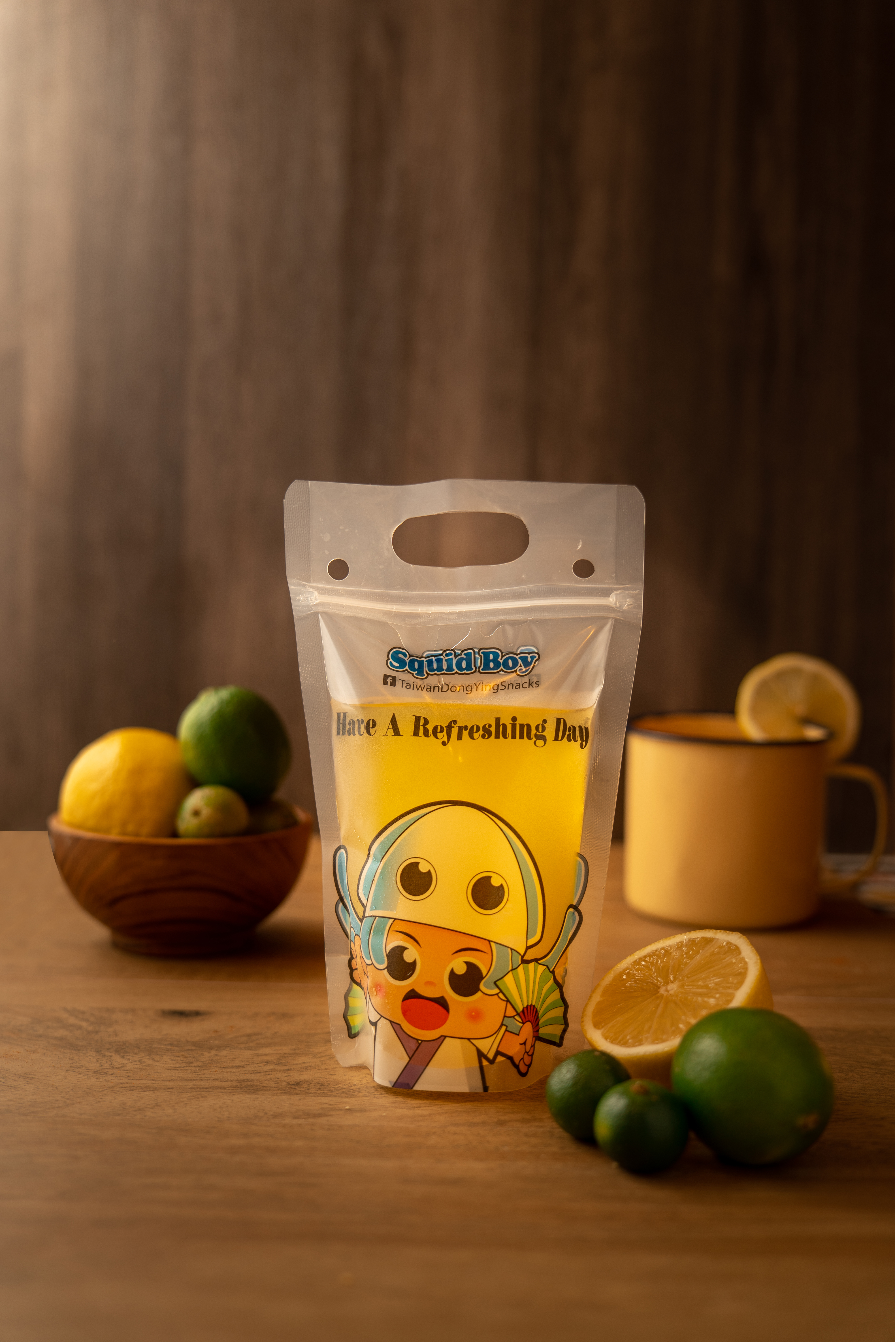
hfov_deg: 31.9
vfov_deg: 46.4
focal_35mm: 42
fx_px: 1566
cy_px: 671
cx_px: 448
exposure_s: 1/160
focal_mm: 42
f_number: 2.8
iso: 100
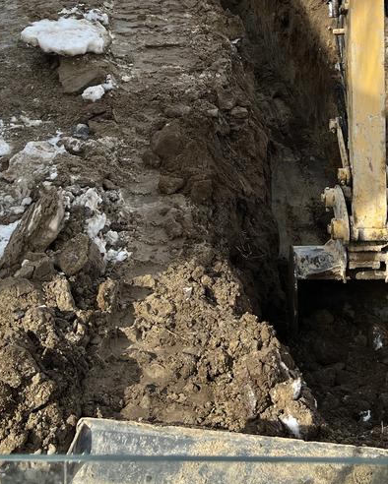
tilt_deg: -15.1
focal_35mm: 55
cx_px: 246
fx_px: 789
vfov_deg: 31.7
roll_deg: +3.3
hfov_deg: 27.5
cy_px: 5
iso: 50
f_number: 1.5
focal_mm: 5.7
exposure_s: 1/2632
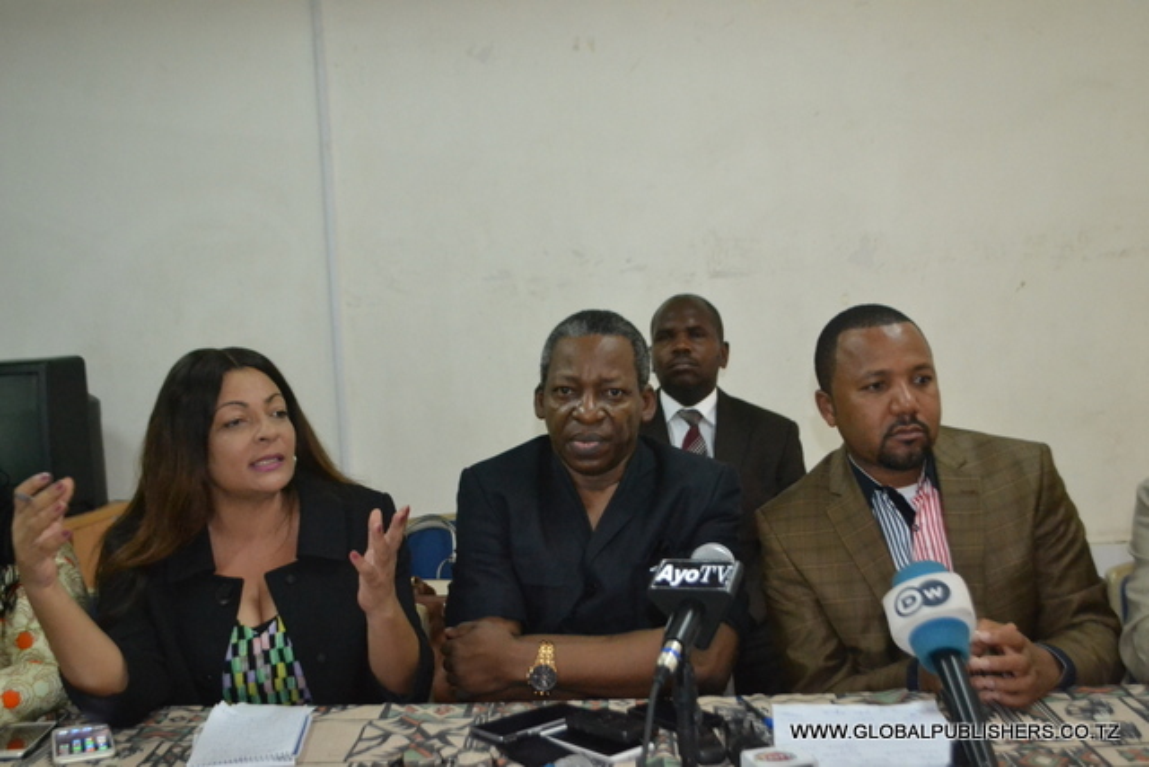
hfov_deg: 46.4
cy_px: 384
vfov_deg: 31.9
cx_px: 574
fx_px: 1341
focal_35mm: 42
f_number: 4.5
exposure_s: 1/60
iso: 3200
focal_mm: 28
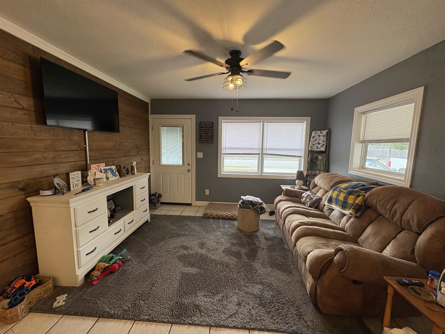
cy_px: 167
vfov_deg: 85.7
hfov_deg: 102.1
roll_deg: -2.9
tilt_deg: -3.9
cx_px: 222
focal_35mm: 14
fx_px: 180
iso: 160
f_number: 2.2
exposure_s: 1/120
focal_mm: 2.22
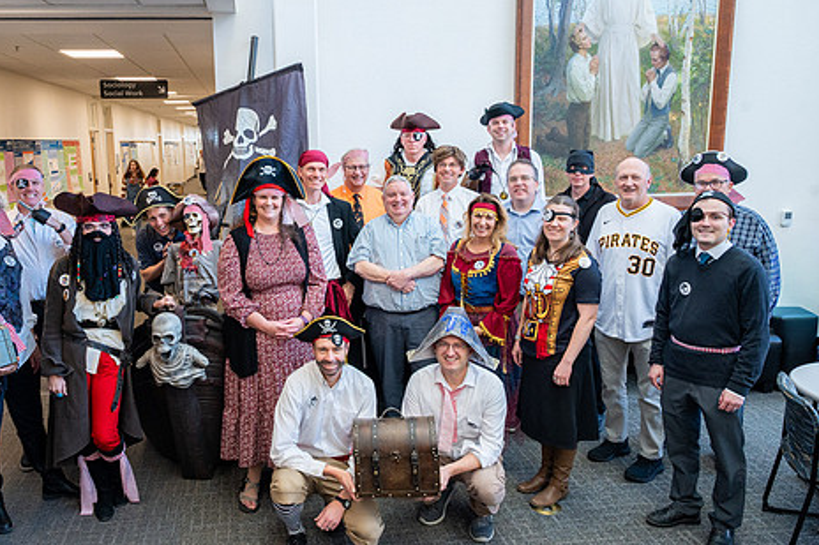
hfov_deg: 61.5
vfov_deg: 43.5
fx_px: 682
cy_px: 250
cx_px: 334
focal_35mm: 30
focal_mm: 24
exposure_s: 1/125
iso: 2000
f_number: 7.1
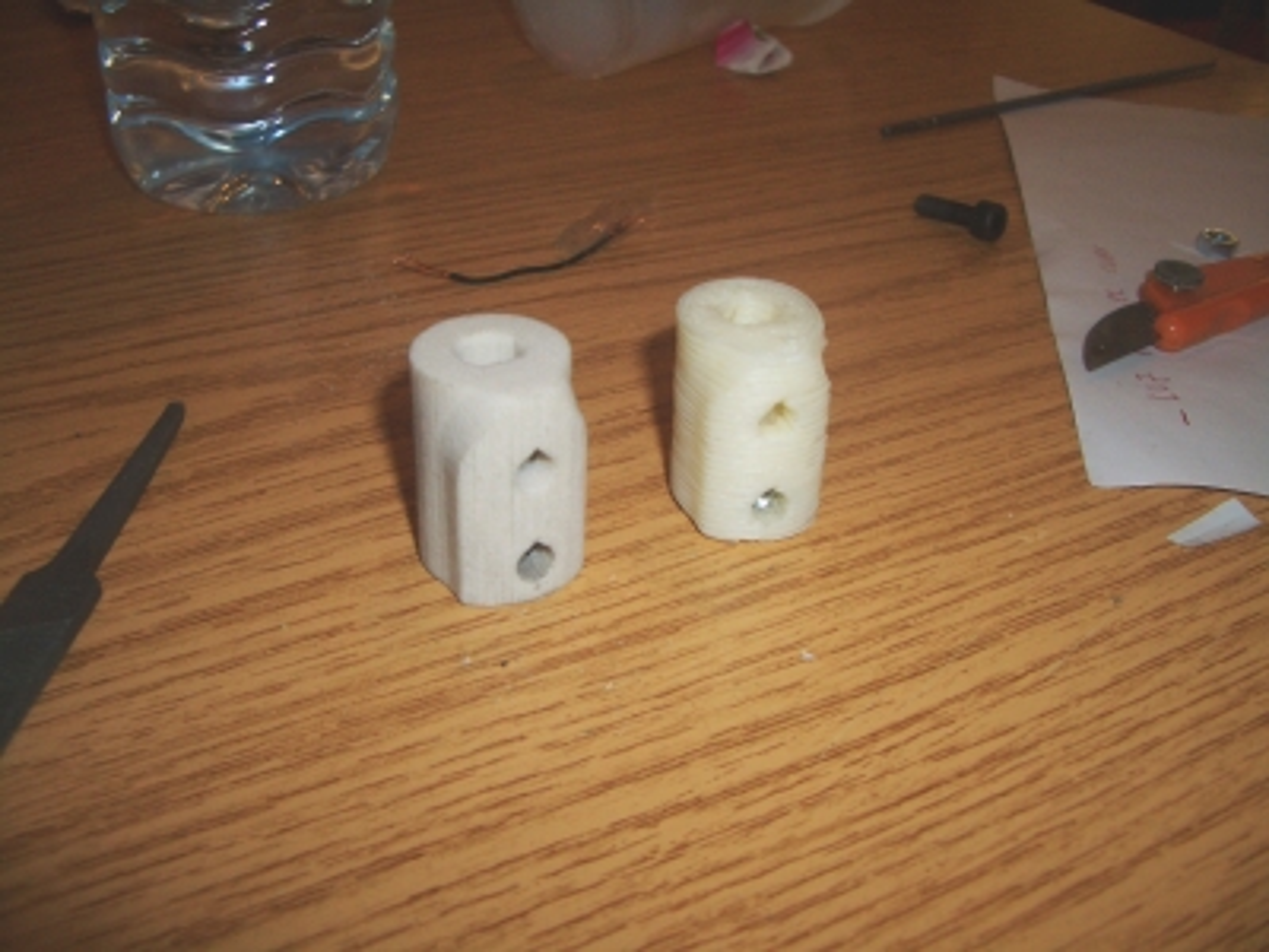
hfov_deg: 52.6
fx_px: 1283
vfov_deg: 40.7
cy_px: 476
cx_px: 634
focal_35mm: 35
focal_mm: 5.8
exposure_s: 1/60
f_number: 2.6
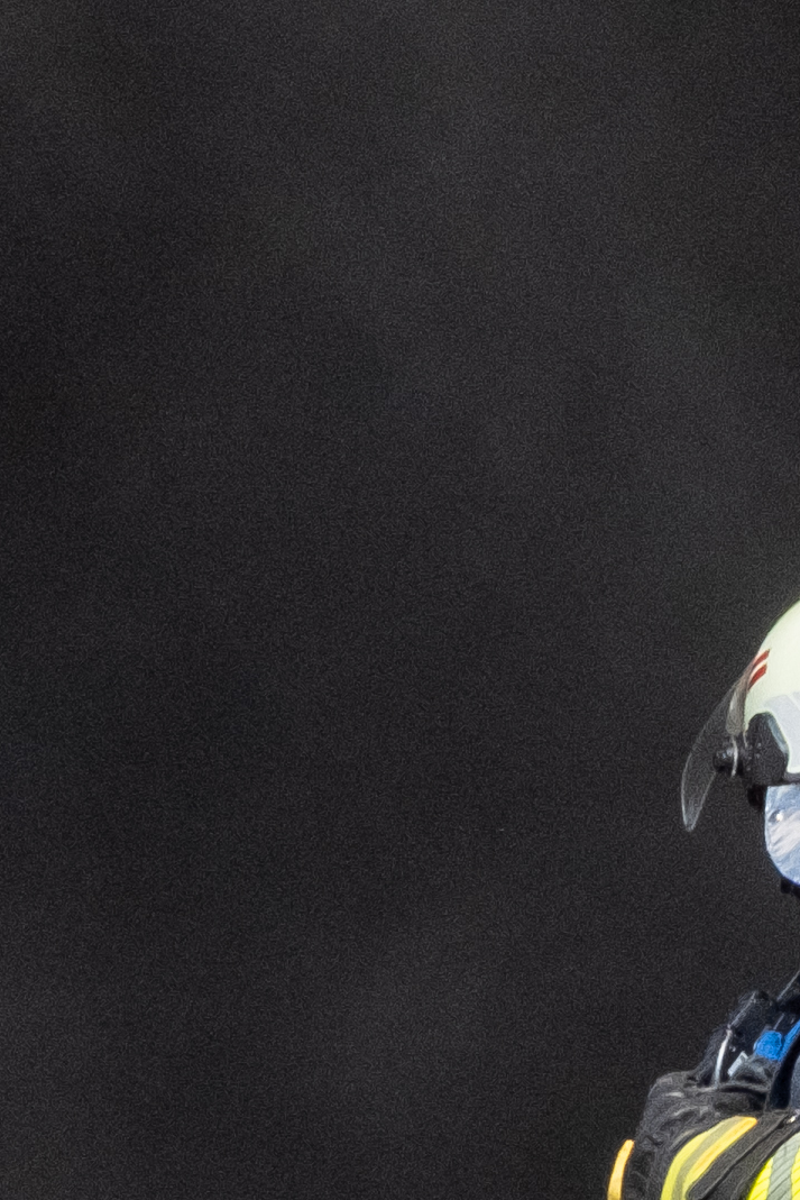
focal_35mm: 421
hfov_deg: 3.3
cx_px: 681
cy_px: 1569
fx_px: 14028
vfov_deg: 4.9
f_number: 13
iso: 1250
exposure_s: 1/1600
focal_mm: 50
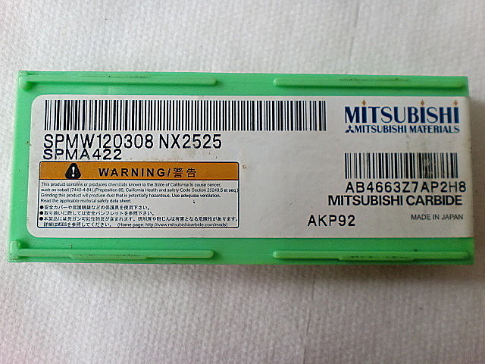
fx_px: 490
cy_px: 182
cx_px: 242
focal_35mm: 35
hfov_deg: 52.6
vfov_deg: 40.7
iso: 200
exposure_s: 1/60
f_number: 3.1
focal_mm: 6.3
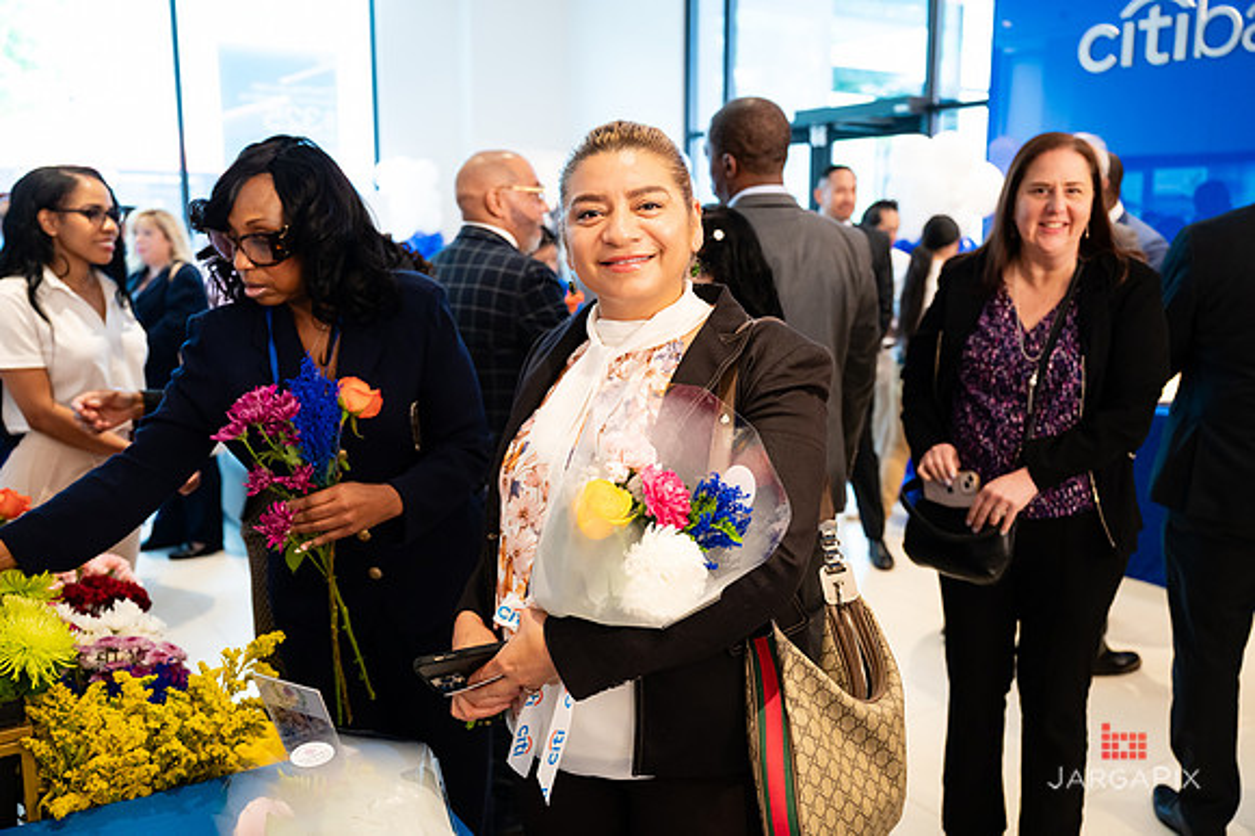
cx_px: 628
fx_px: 1125
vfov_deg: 40.7
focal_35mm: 32
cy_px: 418
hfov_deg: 58.3
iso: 2000
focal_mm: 32
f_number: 3.2
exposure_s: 1/200
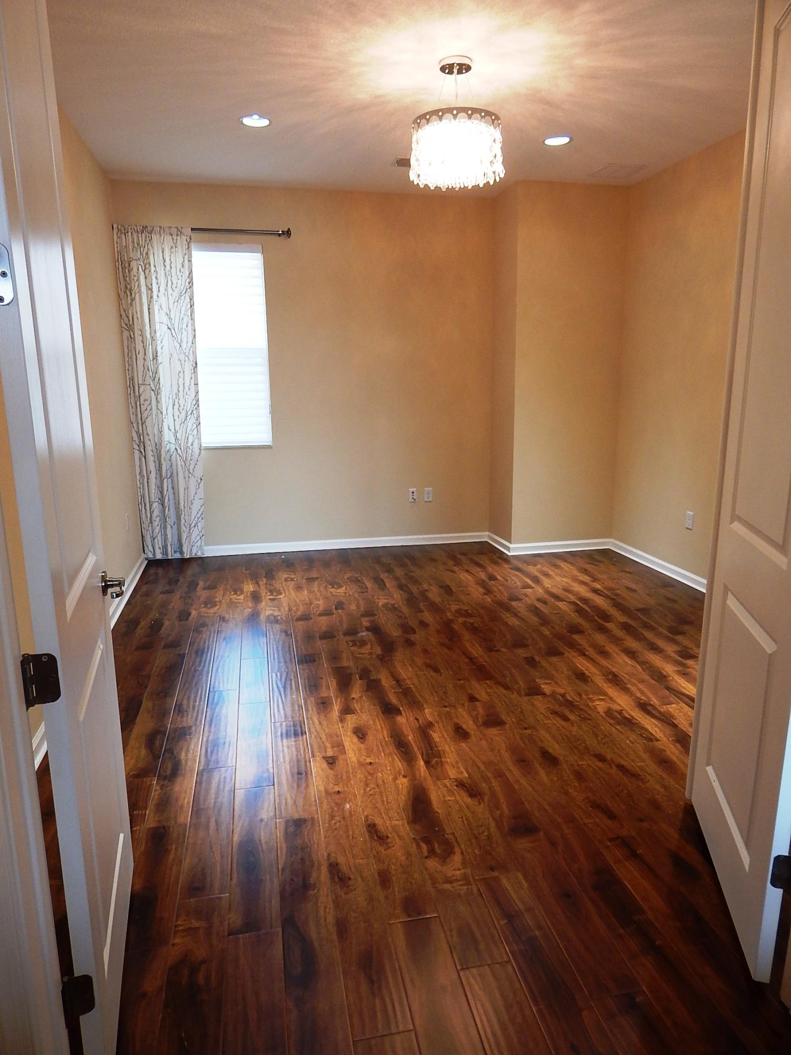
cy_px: 528
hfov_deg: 61.1
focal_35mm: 22
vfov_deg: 76.4
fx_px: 670
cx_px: 396
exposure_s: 1/30
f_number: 3
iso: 160
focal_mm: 4
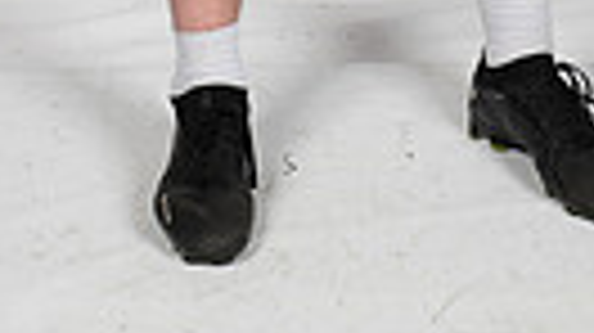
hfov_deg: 10.4
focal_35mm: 207
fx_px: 3258
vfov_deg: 5.5
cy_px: -662
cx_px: 338
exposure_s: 1/400
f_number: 7.1
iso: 250
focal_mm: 58
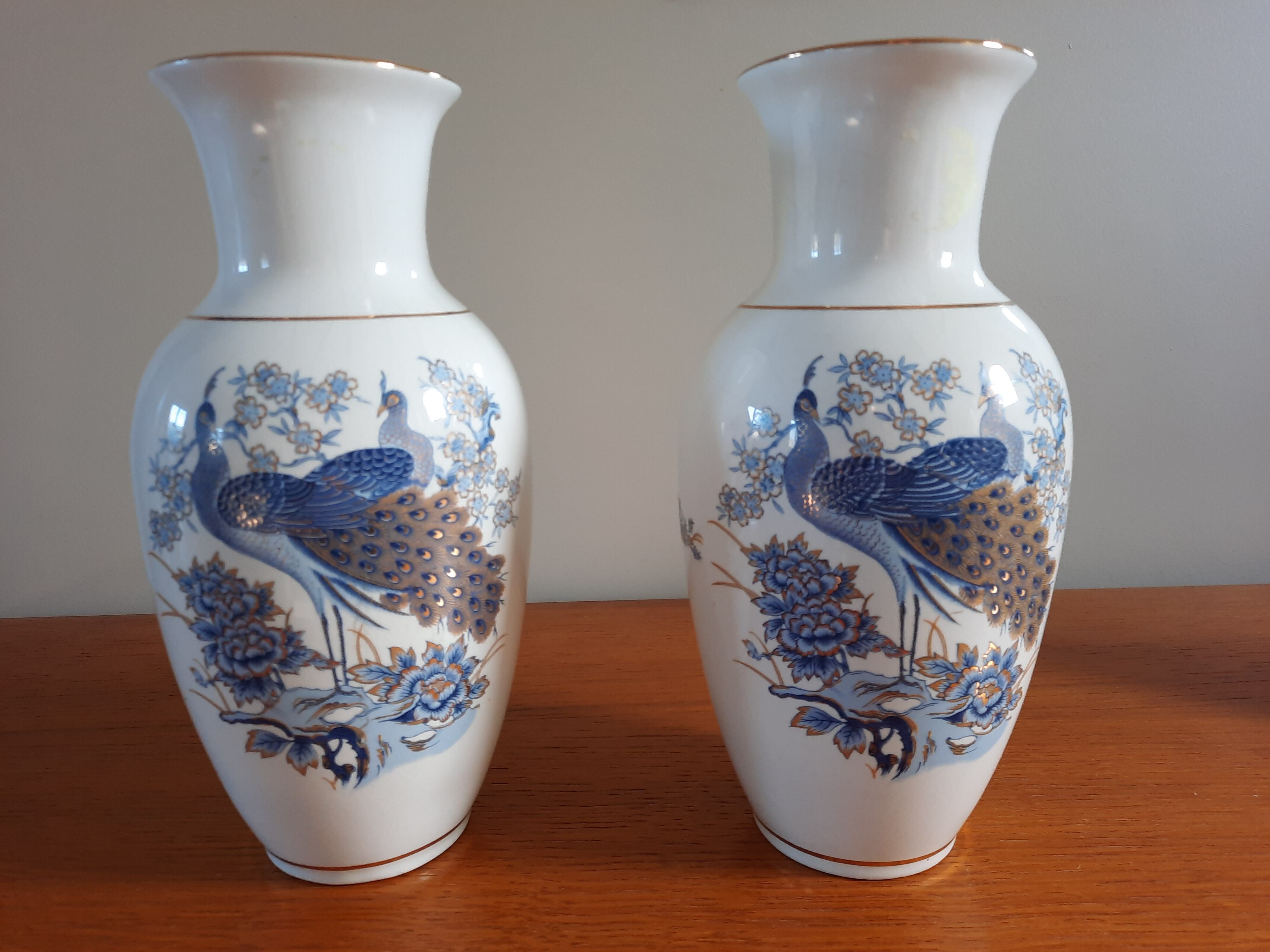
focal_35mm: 25
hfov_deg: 69.4
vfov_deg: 54.9
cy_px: 476
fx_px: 917
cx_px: 635
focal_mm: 4.6
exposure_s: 1/50
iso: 125
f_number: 2
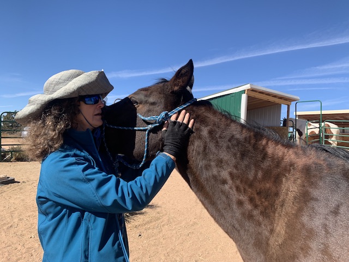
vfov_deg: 53.1
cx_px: 174
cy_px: 131
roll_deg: -3.7
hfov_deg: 67.3
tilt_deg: +3.2
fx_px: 262
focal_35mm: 26
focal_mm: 4.25
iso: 25
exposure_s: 1/1282
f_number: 1.8
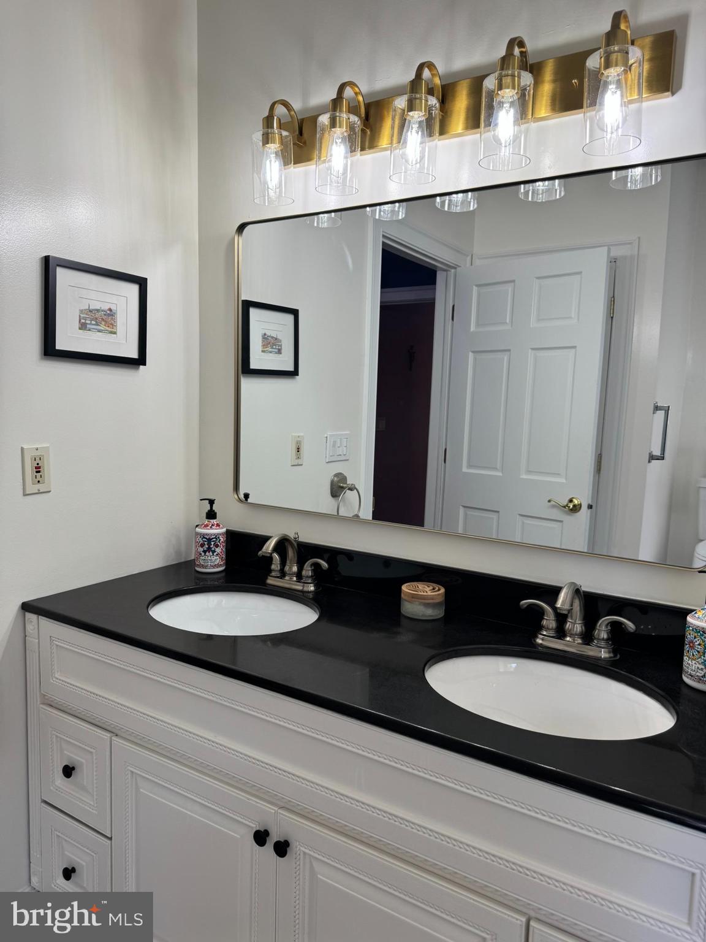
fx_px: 653
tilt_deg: -5.8
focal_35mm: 24
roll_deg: -1.7
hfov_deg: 56.8
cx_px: 353
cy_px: 471
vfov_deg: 71.6
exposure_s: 1/162
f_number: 1.78
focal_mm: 6.76
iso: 64
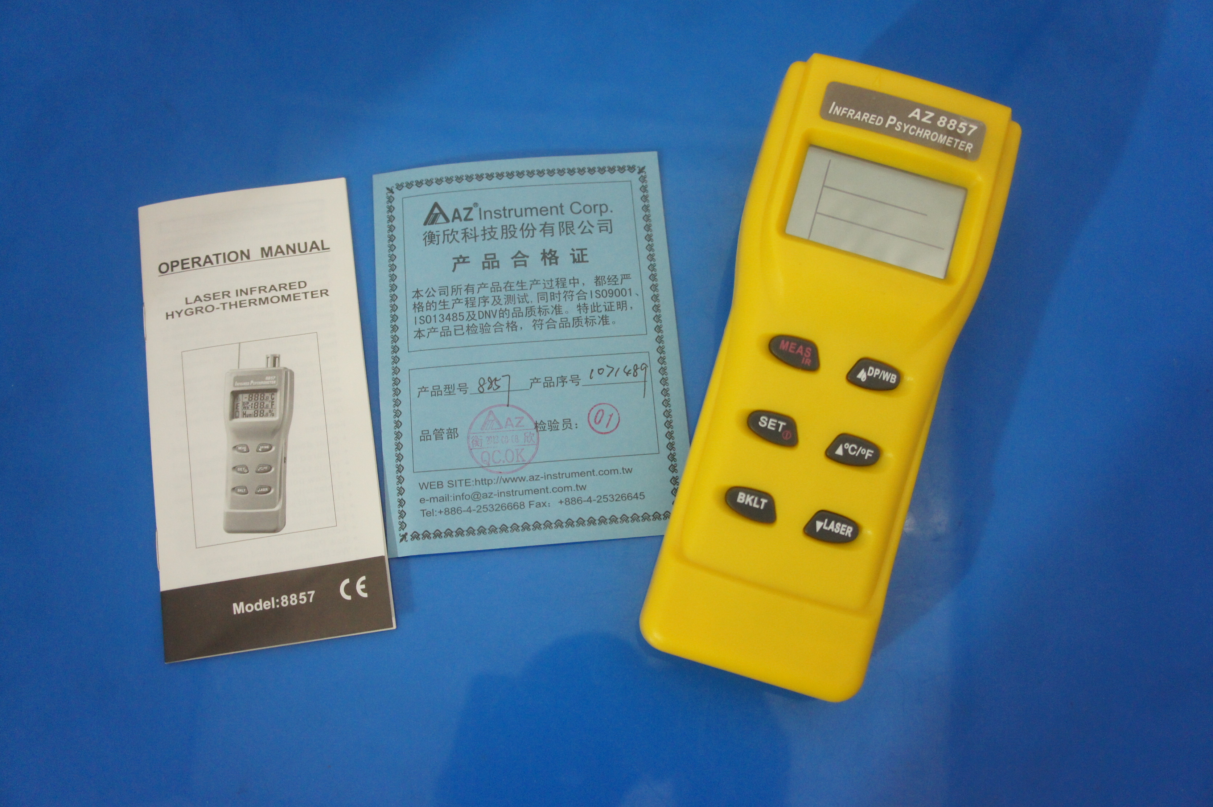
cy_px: 404
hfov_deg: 59.5
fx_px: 1061
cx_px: 606
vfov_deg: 41.6
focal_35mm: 32
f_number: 4
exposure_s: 1/13
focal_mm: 21
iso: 1600
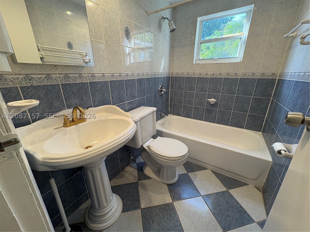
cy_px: 116
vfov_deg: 85.7
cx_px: 155
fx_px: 125
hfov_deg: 102.1
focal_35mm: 14
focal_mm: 2.22
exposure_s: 1/120
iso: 160
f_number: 2.2
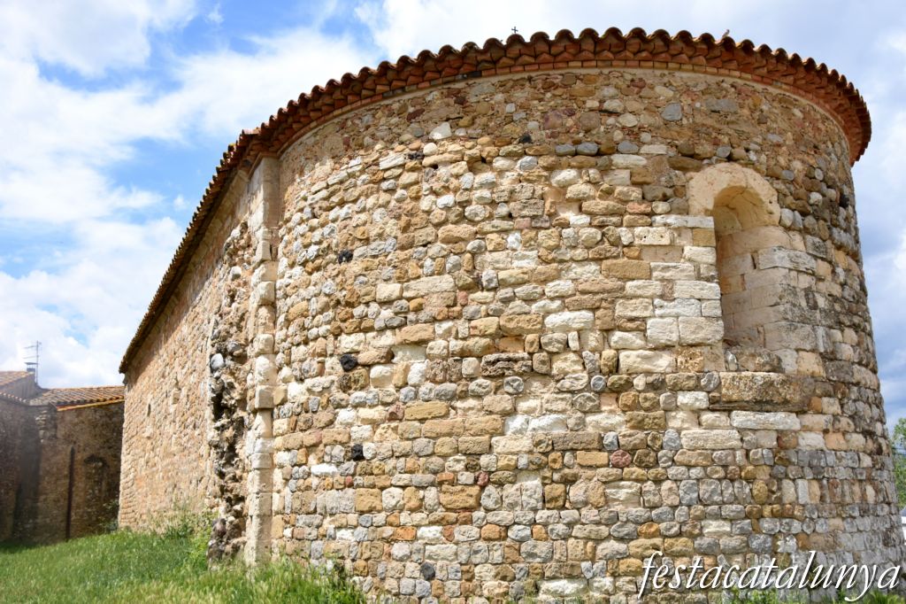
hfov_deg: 53.1
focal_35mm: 36
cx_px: 453
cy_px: 302
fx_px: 906
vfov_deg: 36.8
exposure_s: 1/640
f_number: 13
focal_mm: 24
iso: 500
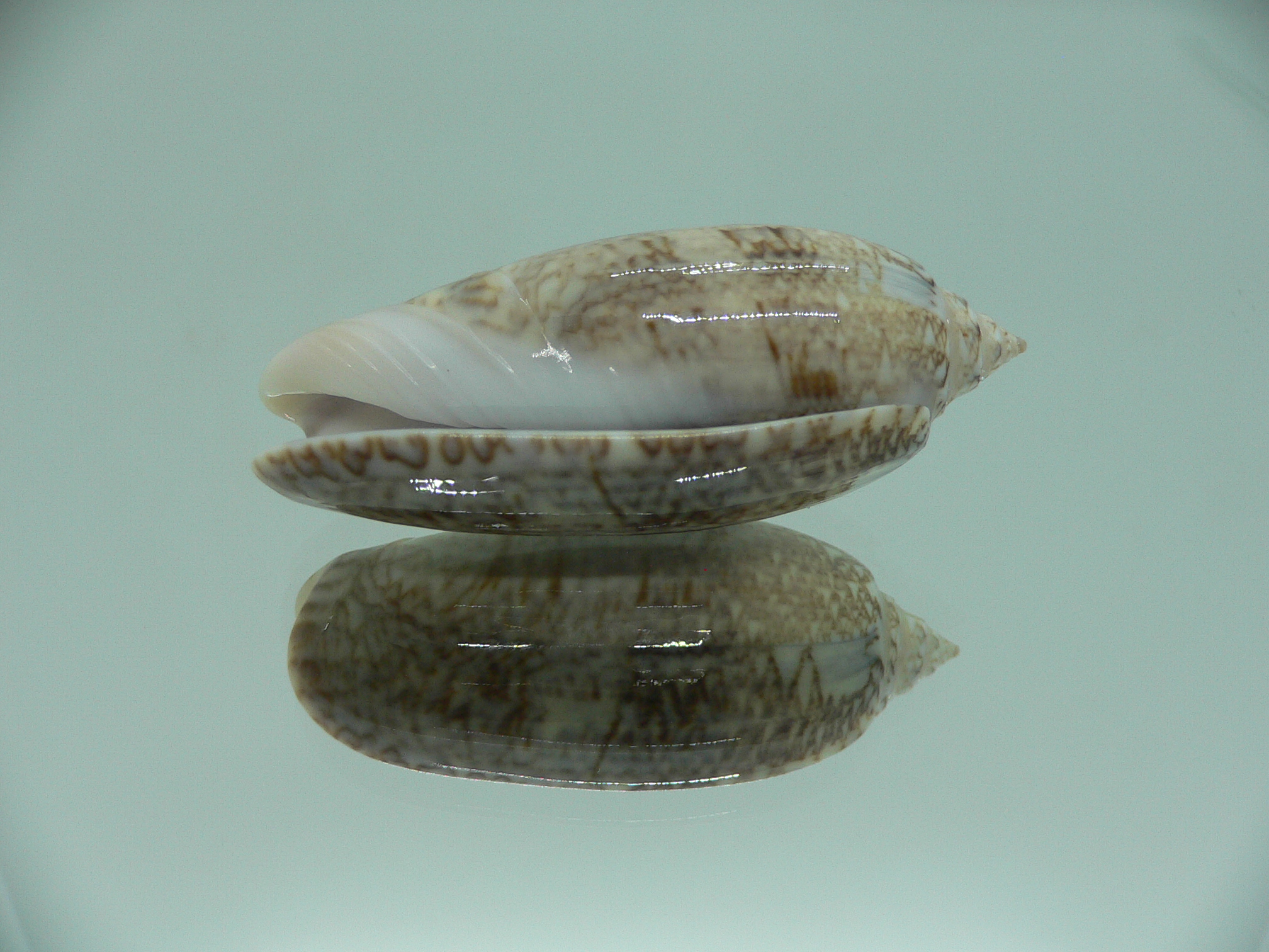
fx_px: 1283
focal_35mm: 35
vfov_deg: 40.7
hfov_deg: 52.6
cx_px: 634
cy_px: 476
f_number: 2.8
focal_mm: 4.6
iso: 100
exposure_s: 1/60
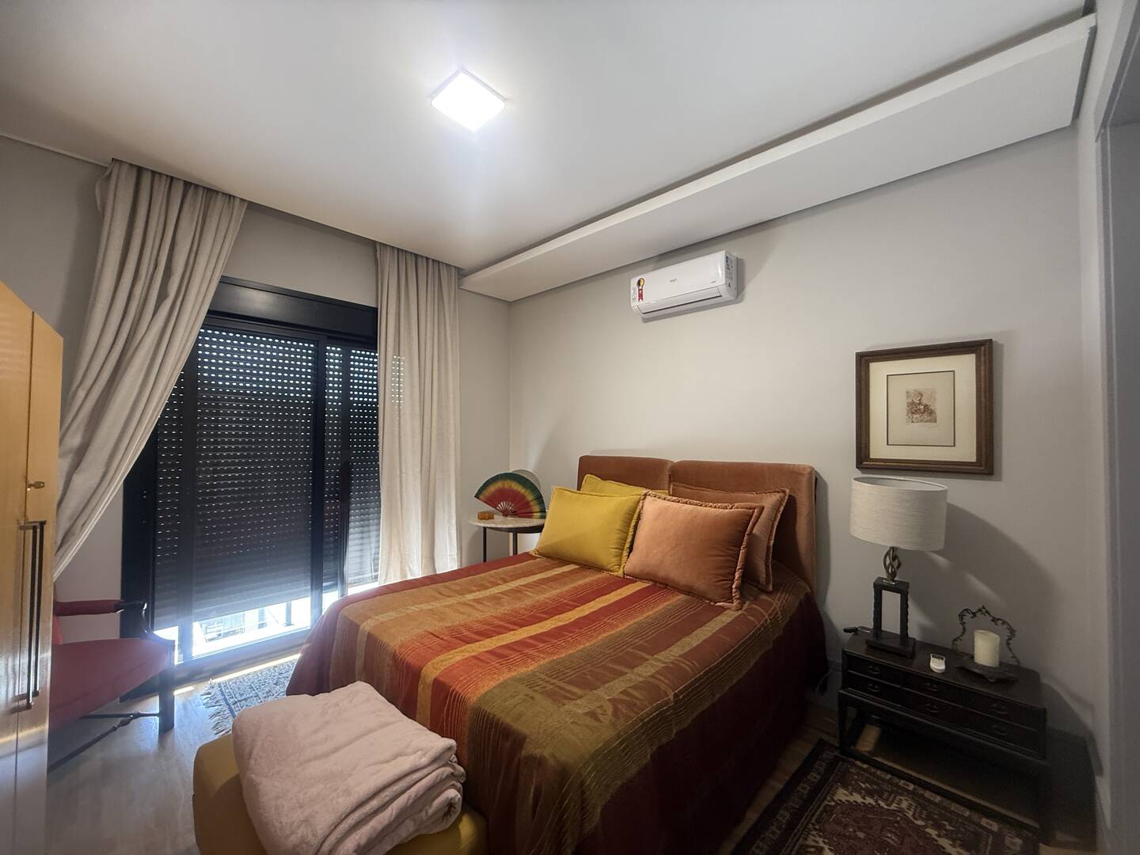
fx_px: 461
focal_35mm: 14
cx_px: 570
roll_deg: -0.7
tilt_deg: +1.6
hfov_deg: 102.1
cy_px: 428
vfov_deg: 85.7
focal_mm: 2.22
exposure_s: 1/60
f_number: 2.2
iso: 200
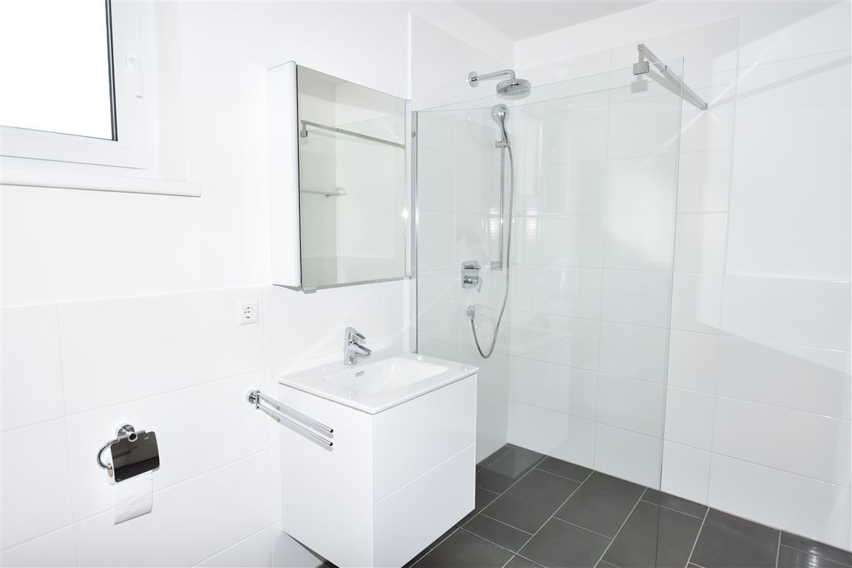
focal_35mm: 20
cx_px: 426
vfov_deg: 63.2
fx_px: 461
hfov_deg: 85.4
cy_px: 284
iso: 125
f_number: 5.6
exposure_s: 1/125
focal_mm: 13
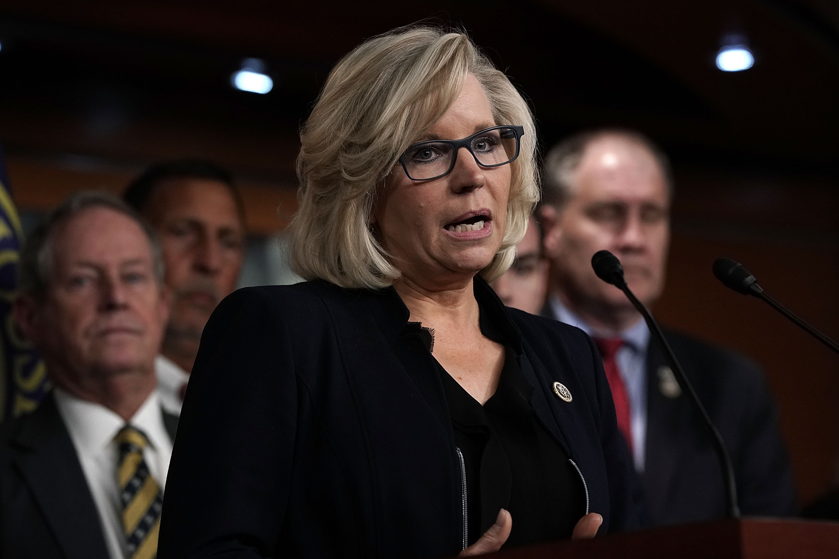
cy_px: 280
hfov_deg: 10.2
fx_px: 4684
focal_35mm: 201
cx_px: 420
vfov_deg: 6.8
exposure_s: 1/500
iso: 3200
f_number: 5.6
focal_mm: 200
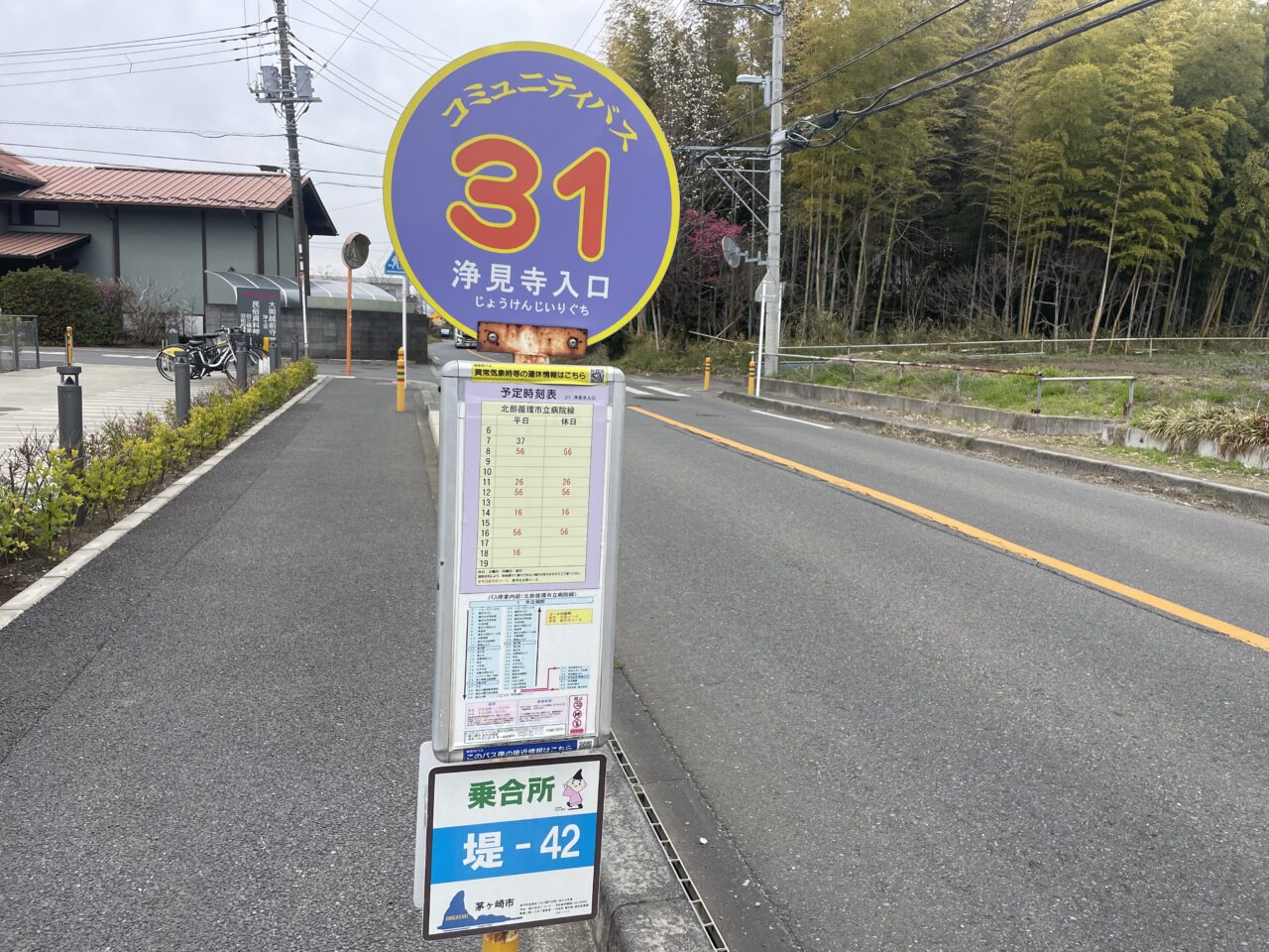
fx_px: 953
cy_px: 476
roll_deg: -1.7
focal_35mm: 26
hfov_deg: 67.3
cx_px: 634
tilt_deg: -8.9
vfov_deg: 53.1
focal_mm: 4.2
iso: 50
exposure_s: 1/1147
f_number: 1.6
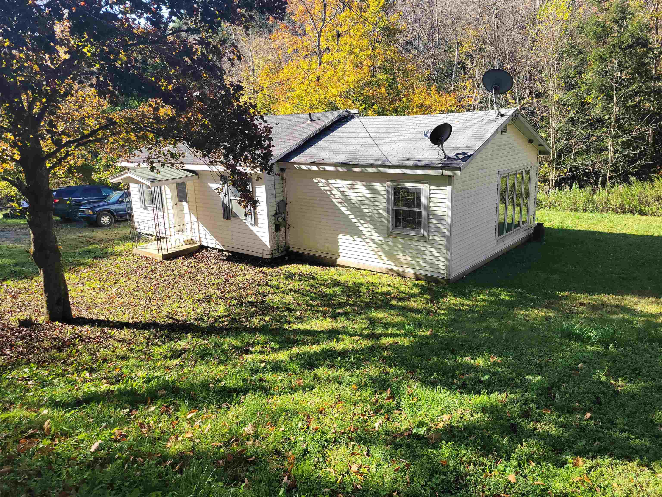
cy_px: 248
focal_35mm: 26
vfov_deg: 53.1
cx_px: 331
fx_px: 497
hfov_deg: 67.3
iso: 40
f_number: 1.8
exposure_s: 1/569
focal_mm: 5.4
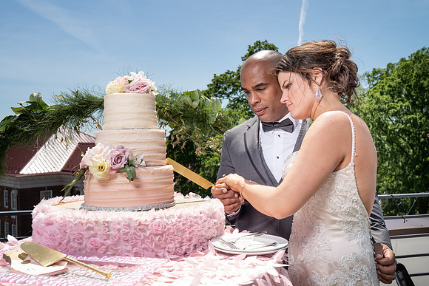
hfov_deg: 51.9
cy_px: 148
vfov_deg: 36.0
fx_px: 441
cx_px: 222
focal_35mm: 37
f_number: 7.1
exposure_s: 1/250
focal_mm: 35
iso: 50
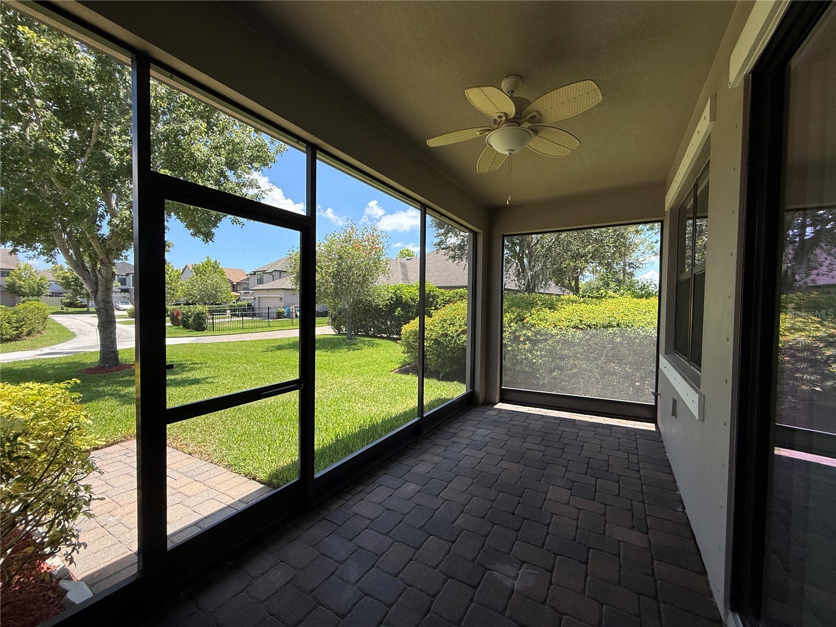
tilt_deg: -1.4
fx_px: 338
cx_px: 418
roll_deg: -1.2
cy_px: 314
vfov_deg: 85.7
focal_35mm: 14
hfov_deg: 102.1
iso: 64
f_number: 2.2
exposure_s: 1/468
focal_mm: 2.22
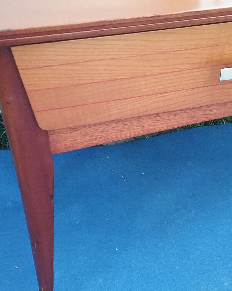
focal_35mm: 50
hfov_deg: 30.0
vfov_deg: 37.3
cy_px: 167
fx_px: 429
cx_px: 158
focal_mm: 3.3
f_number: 2.2
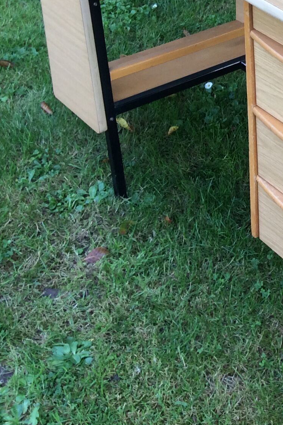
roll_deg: +1.4
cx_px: 385
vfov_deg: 25.8
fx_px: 908
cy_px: 84
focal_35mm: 77
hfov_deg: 16.6
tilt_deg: -33.7
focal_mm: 3.3
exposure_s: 1/112
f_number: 2.4
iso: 32
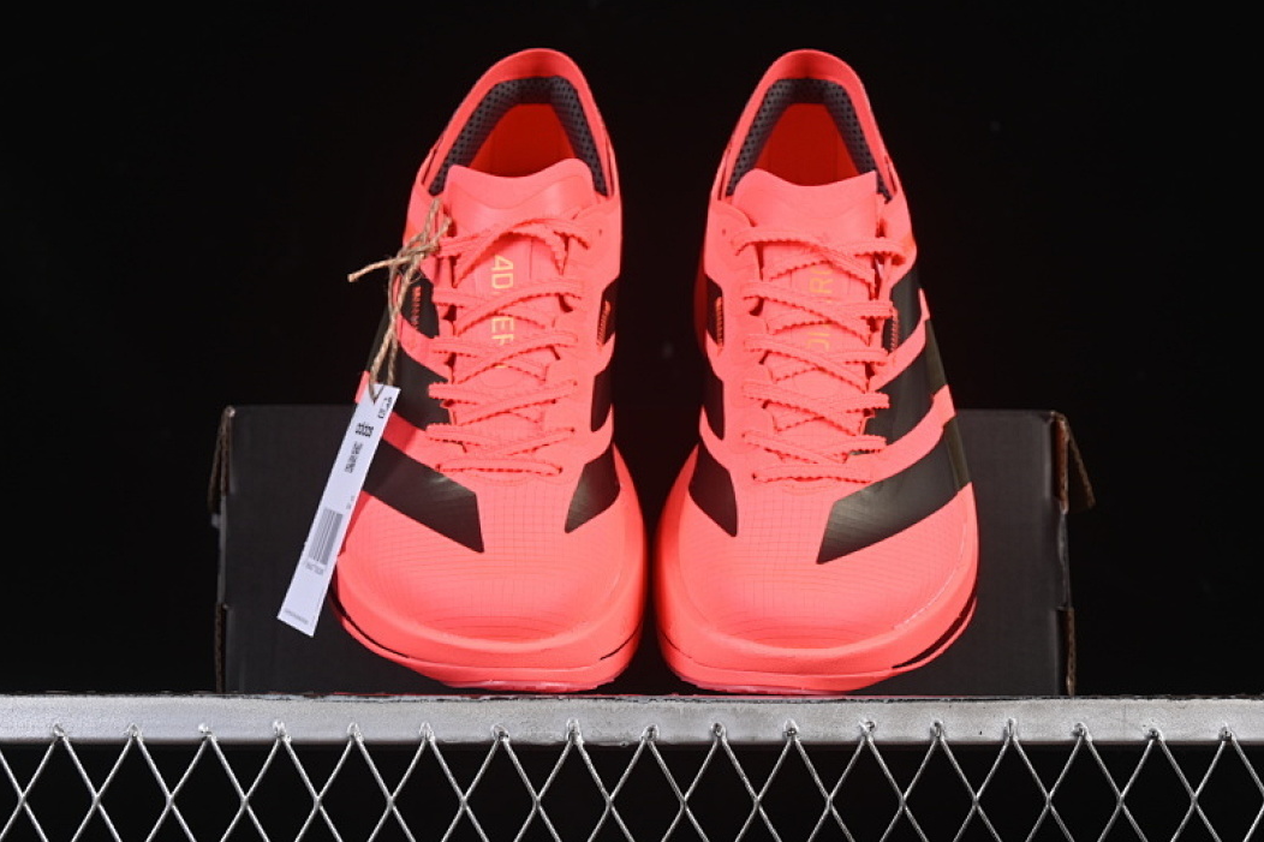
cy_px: 429
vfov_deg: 17.7
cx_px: 643
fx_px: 2703
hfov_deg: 26.3
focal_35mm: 77
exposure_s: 1/80
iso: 160
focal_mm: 50
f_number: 8
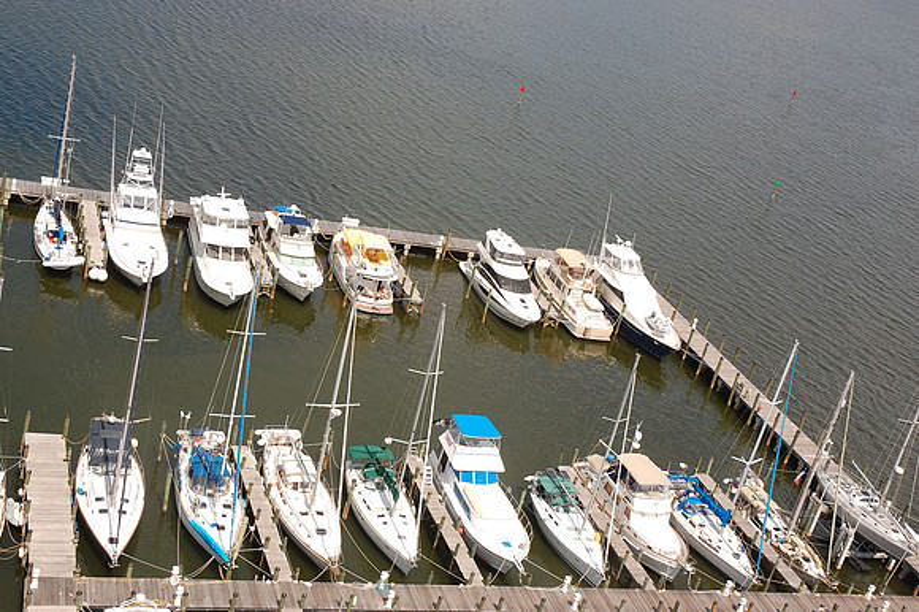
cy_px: 306
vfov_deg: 26.5
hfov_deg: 38.9
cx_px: 460
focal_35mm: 51
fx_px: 1301
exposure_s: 1/500
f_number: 8
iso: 200
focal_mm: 34
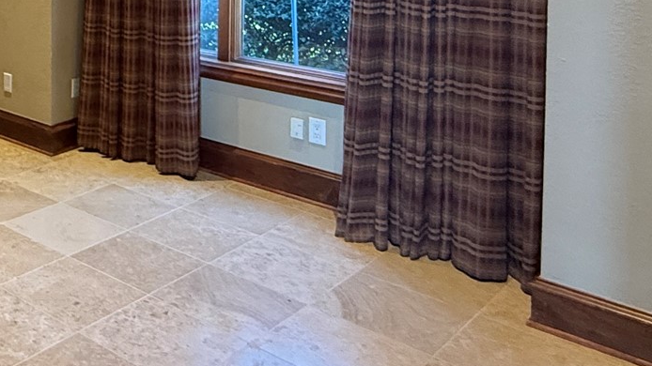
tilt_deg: -2.6
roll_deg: +0.6
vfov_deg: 24.0
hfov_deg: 37.0
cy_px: -78
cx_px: -92
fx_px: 778
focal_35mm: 45
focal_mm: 2.22
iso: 500
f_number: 2.2
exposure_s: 1/60
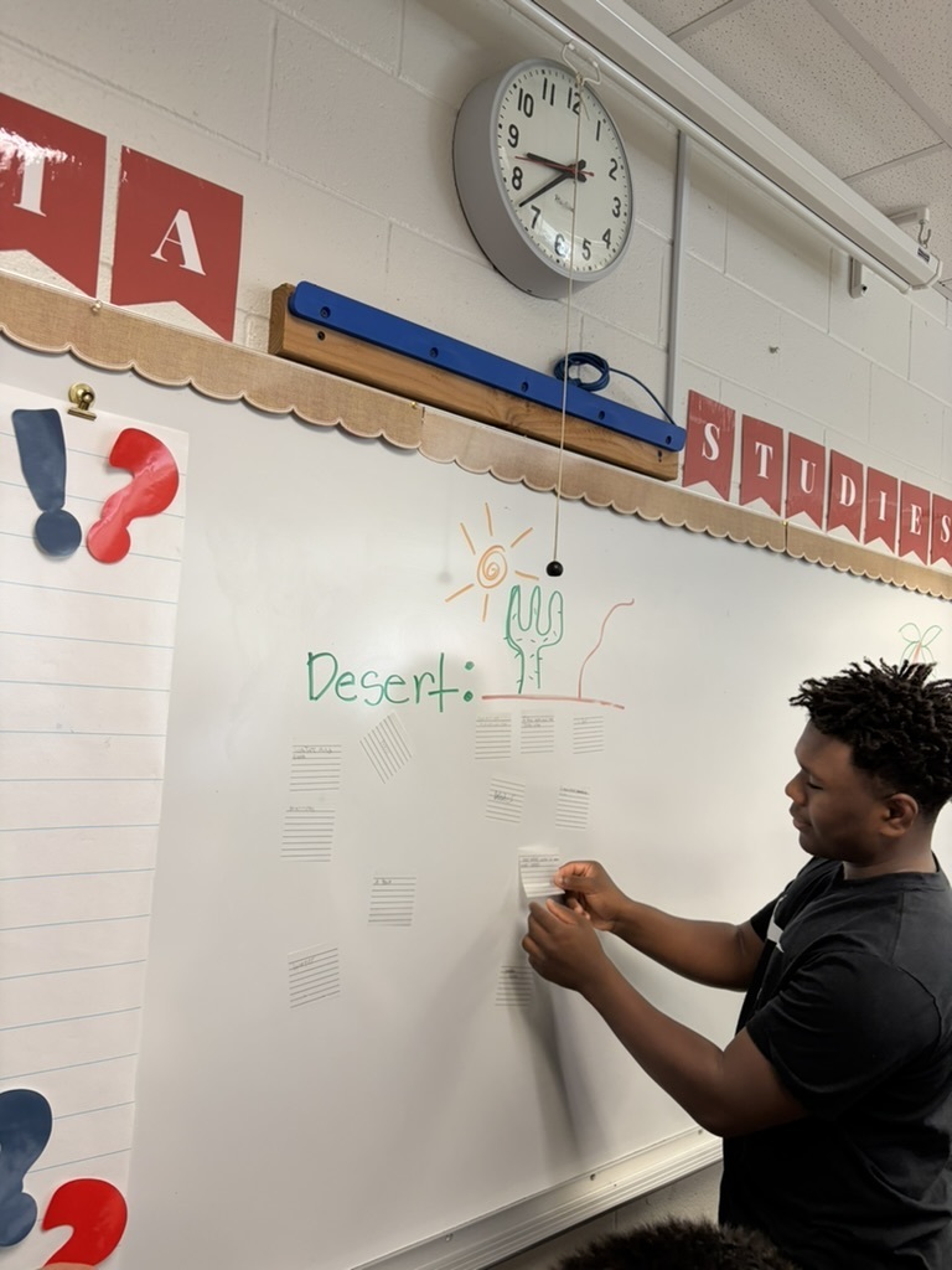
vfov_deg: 67.3
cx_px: 476
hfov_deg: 53.1
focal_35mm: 26
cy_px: 635
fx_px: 953
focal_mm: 5.96
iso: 80
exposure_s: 1/60
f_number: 1.6
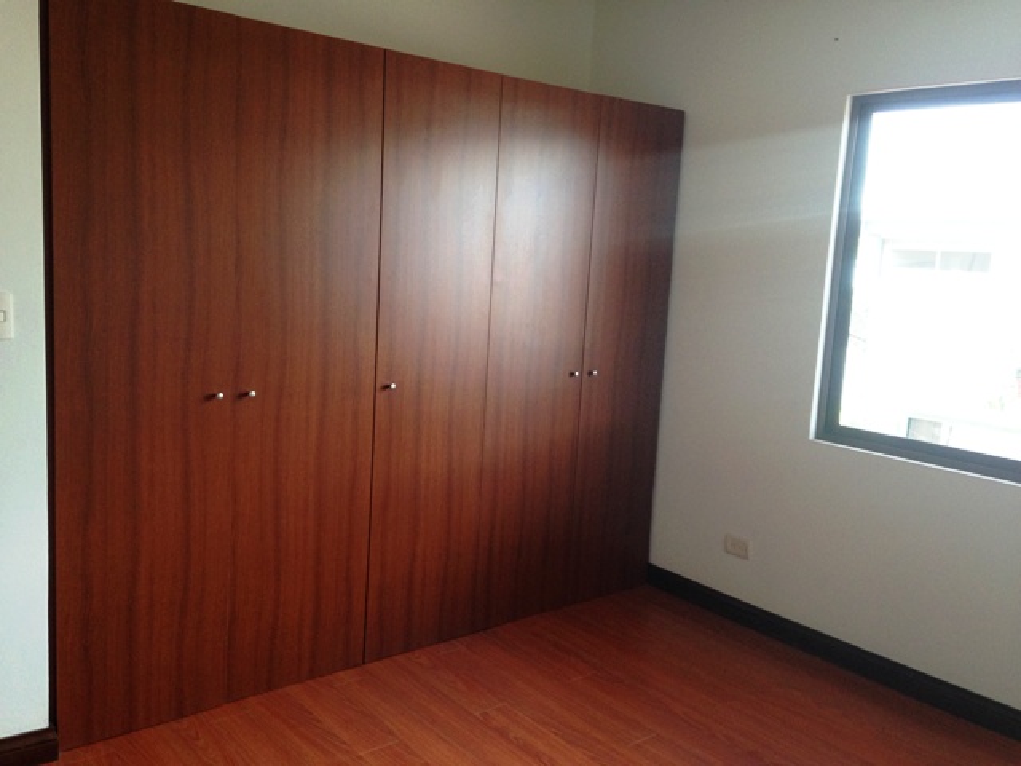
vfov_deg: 42.9
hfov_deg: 55.4
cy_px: 383
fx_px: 973
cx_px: 510
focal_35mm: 33
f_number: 2.4
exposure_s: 1/120
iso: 100
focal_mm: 4.12
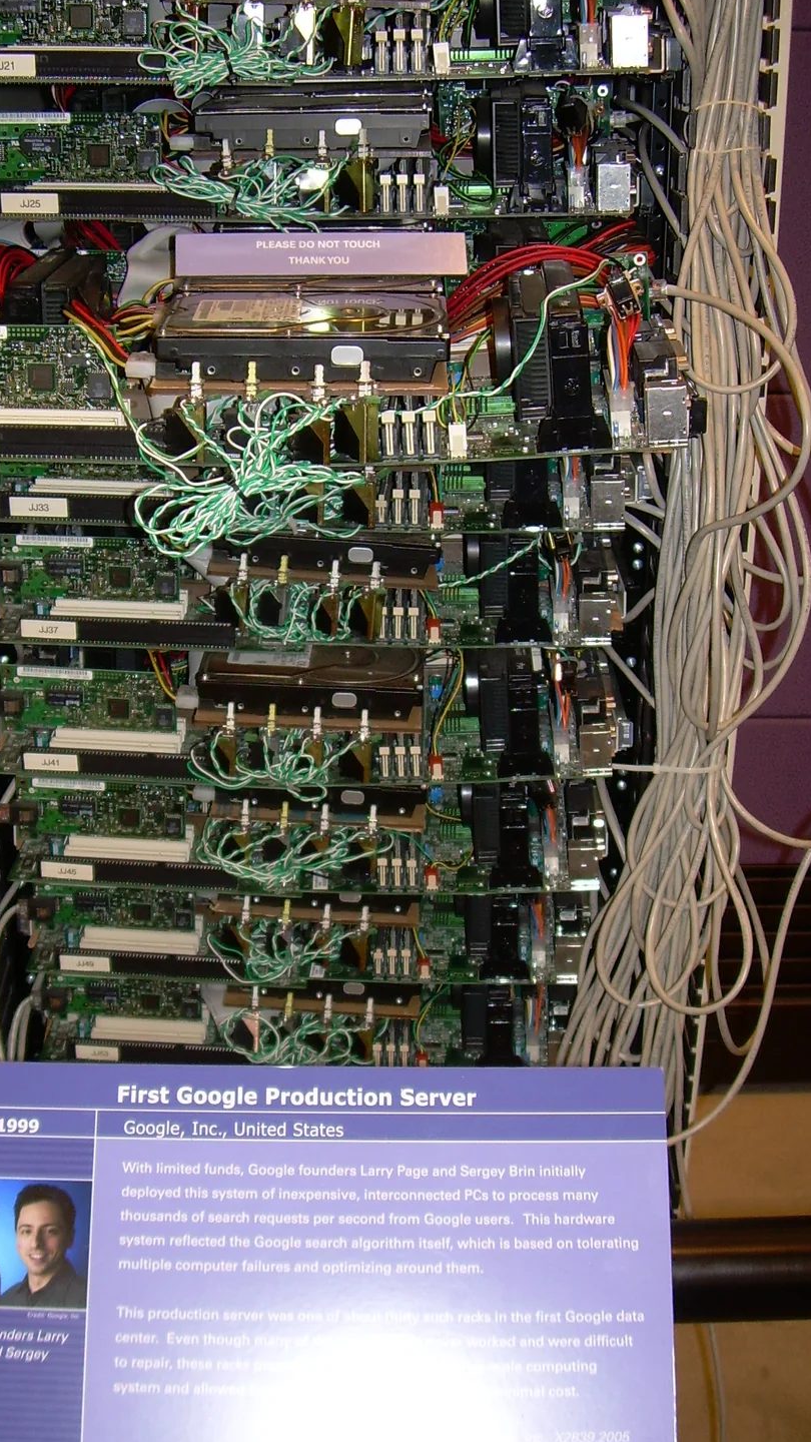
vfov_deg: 44.6
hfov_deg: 25.9
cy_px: 731
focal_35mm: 46
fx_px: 1759
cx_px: 324
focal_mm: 6.3
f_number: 2.8
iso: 50
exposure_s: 1/60
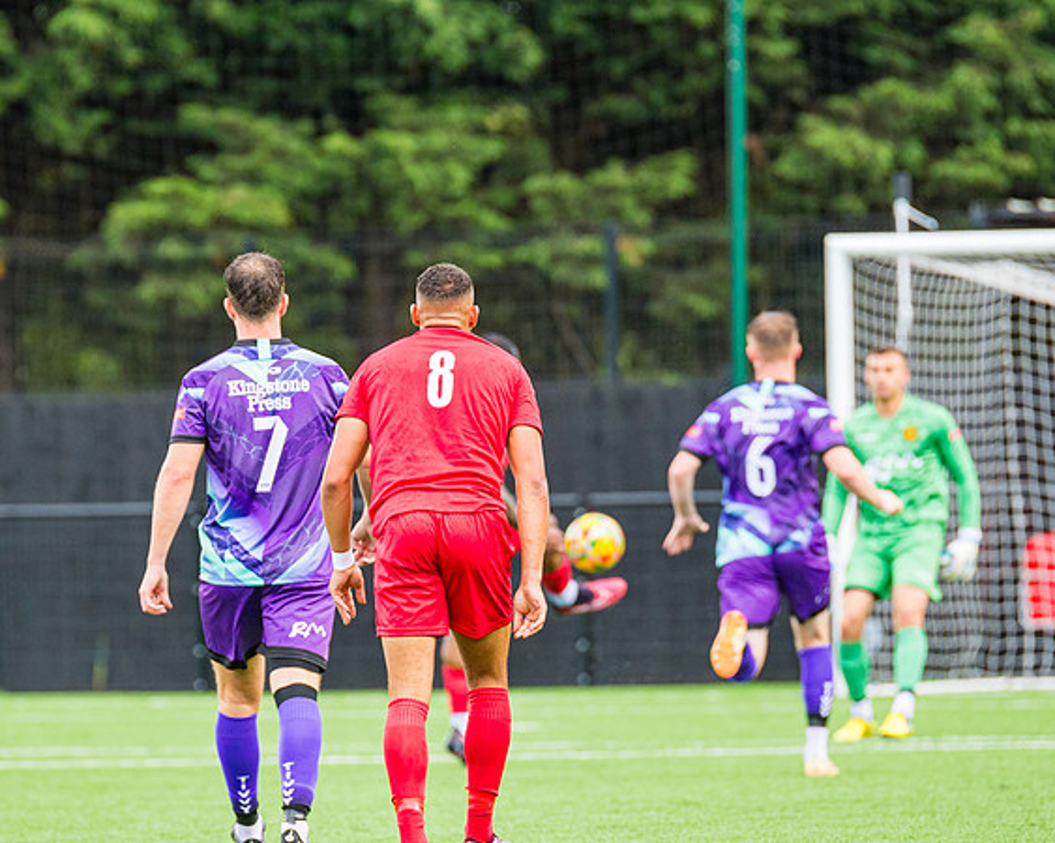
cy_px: 422
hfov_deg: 3.8
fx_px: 15831
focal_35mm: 507
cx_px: 421
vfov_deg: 3.1
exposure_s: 1/1250
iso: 800
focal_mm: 300
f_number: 4
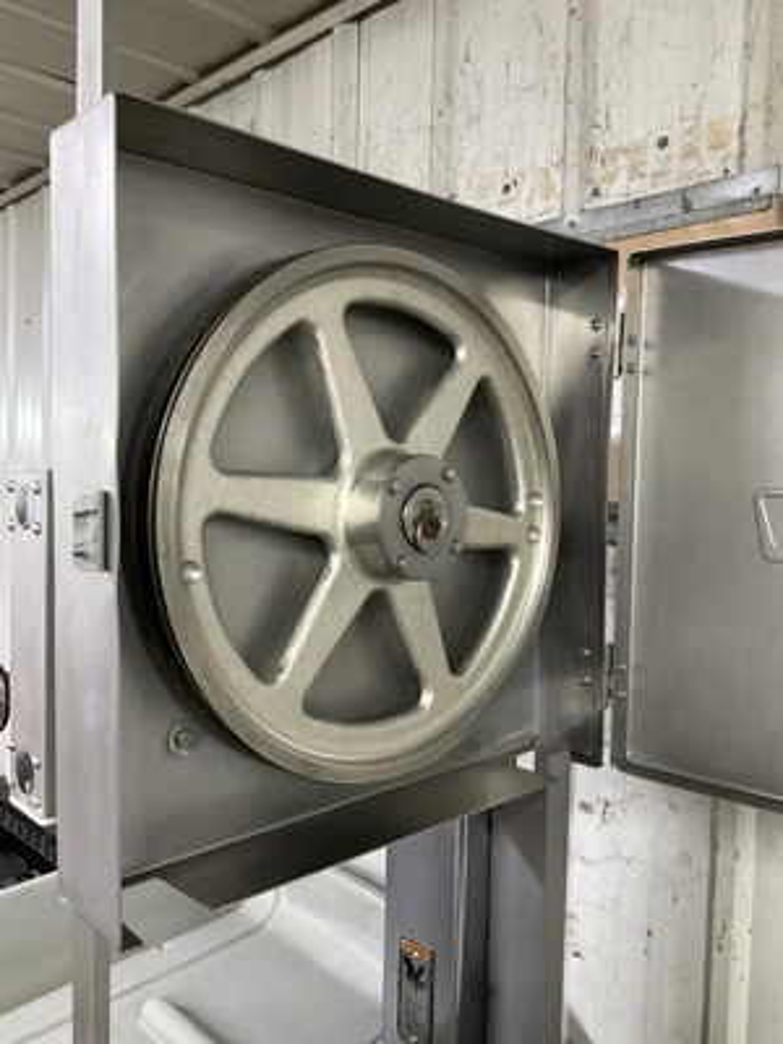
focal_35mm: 29
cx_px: 392
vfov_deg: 61.7
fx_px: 875
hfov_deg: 48.2
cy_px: 522
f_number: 1.8
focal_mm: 3
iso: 250
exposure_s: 1/40
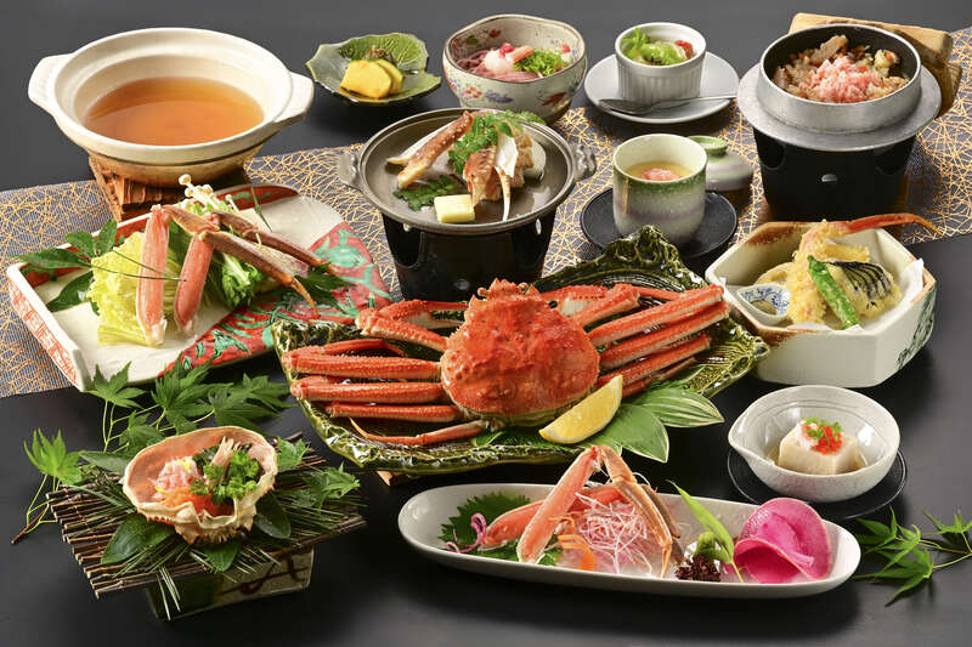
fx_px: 2969
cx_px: 486
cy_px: 324
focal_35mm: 110
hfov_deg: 18.6
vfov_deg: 12.4
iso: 500
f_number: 22
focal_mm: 110
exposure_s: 1/100
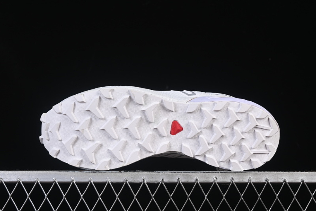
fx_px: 658
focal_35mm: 75
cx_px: 158
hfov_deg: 27.0
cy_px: 106
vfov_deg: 18.2
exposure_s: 1/80
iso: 160
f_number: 8
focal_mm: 50
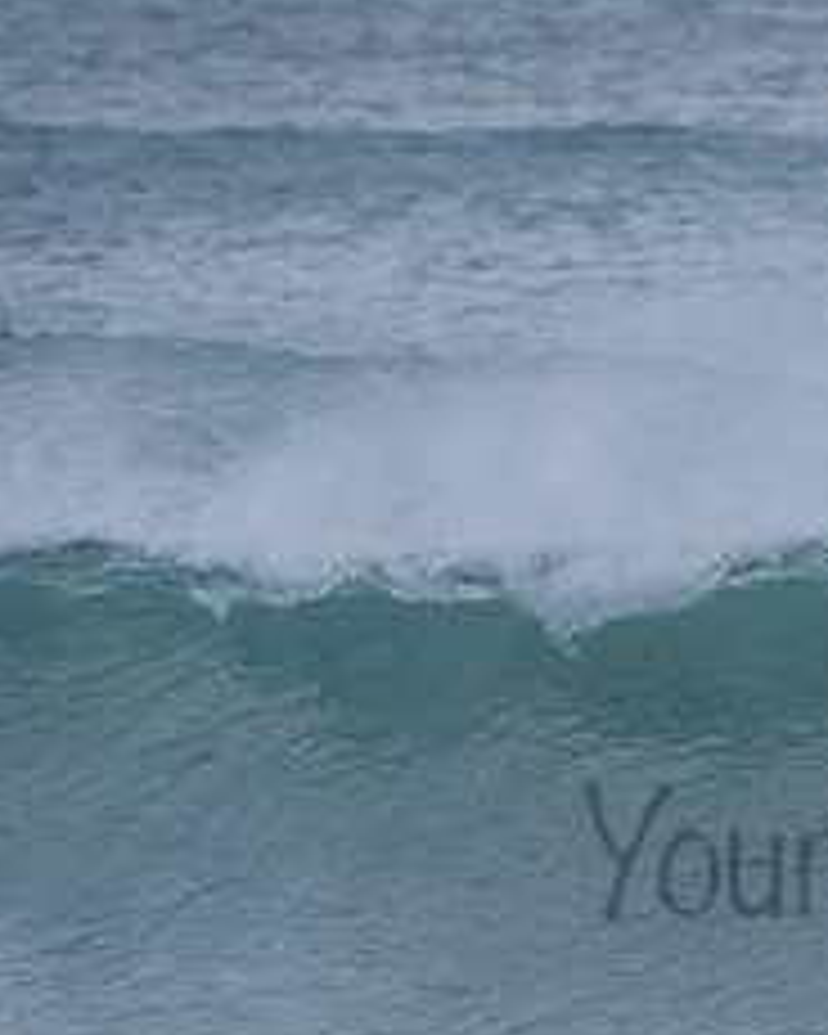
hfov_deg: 1.1
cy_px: 812
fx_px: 44416
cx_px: 1048
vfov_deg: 1.3
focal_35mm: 1450
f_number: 5.6
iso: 250
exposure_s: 1/2000
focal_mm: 500
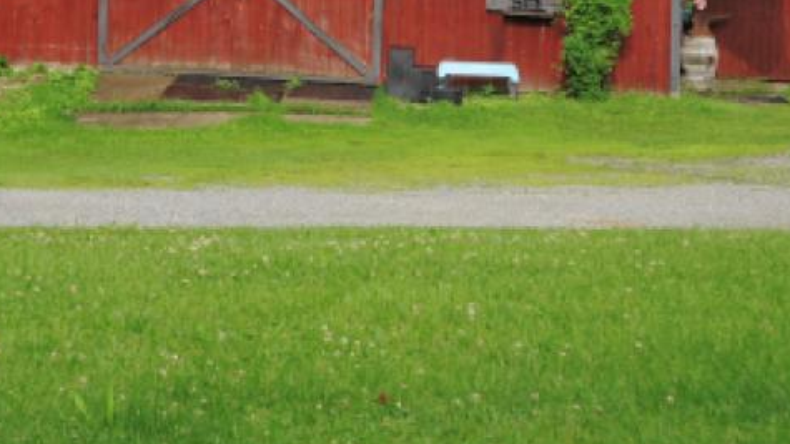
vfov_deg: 6.9
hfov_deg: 12.3
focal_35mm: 174
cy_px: -175
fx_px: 3644
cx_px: 113
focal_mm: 15.9
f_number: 3.2
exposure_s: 1/500
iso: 80
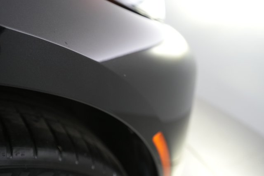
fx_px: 183
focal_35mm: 25
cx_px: 132
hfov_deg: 71.5
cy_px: 88
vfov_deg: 51.2
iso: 2500
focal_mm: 25
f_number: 4
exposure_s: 1/80
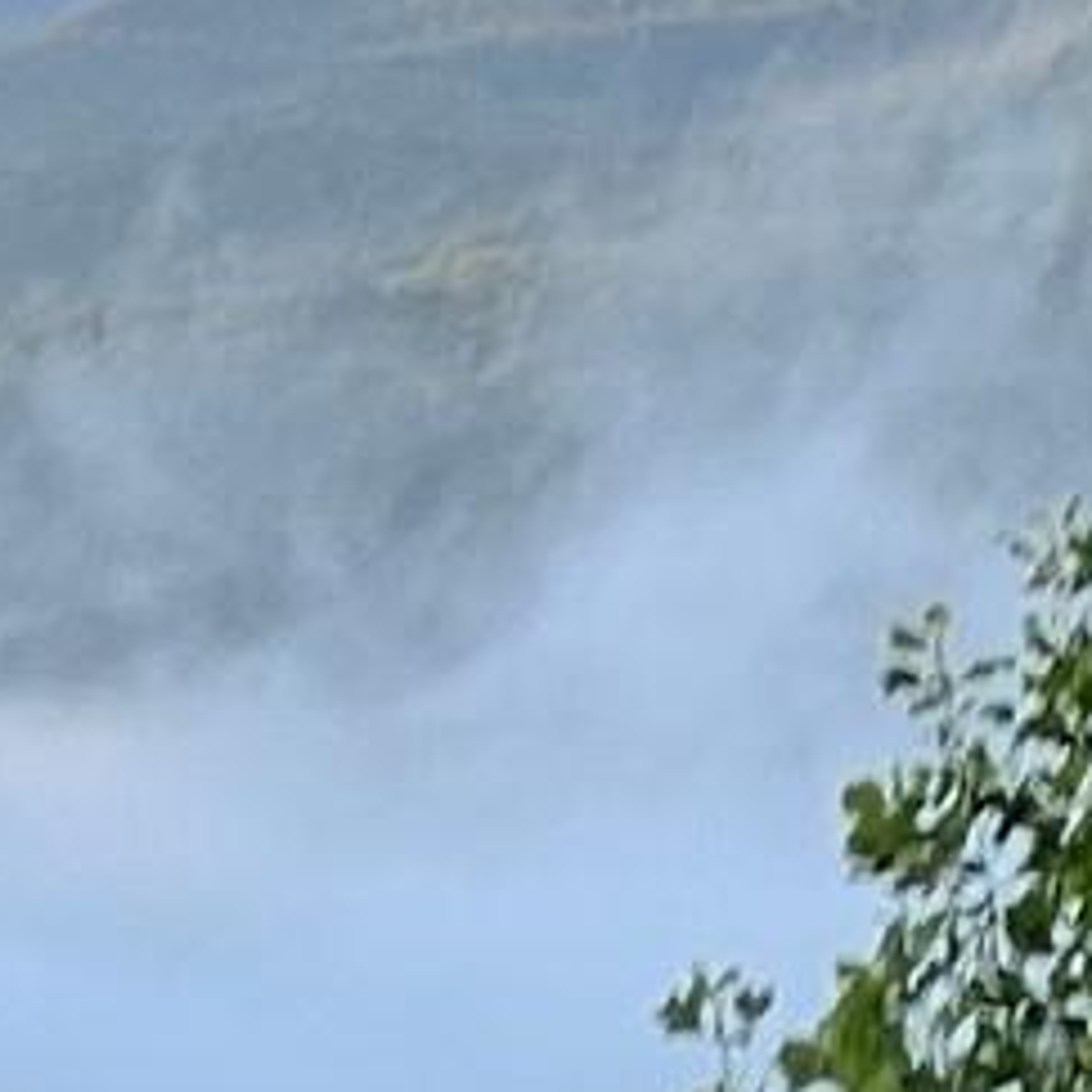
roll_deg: +0.1
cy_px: -872
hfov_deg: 3.0
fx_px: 20451
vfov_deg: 3.0
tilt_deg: +4.5
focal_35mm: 573
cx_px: -3191
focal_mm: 9
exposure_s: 1/109
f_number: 2.8
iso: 32
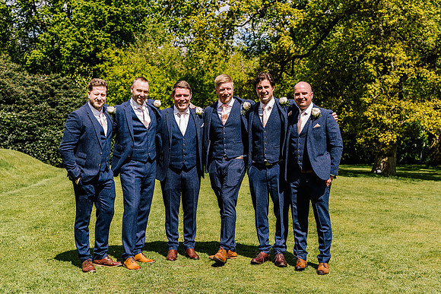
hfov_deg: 38.9
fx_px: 625
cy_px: 147
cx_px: 220
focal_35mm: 51
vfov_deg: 26.5
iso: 160
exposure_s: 1/1000
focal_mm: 51
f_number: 4.5
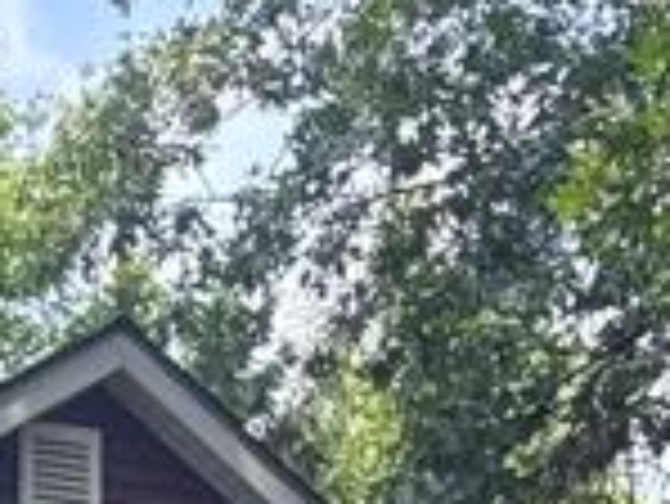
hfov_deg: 11.5
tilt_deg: -2.2
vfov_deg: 7.7
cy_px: 1575
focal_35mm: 165
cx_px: -306
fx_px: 3196
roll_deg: +0.7
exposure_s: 1/320
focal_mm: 6.76
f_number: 1.78
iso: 80
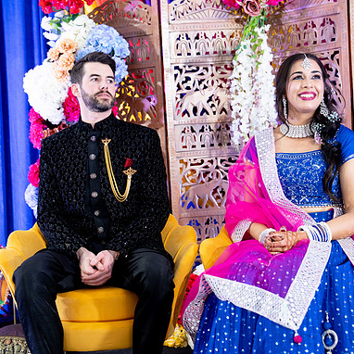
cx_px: 177
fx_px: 729
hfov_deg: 27.3
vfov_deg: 27.3
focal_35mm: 63
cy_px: 177
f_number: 3.2
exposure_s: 1/125
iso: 1250
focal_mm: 47
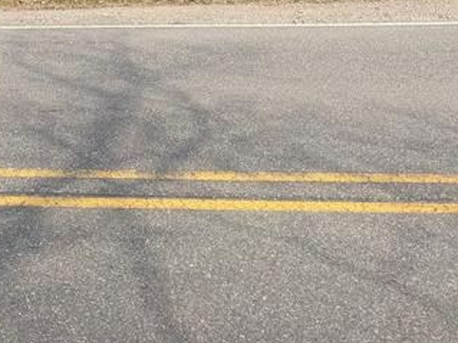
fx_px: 1018
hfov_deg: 23.6
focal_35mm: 77
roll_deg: +1.2
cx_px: -63
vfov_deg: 17.6
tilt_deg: -2.5
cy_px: -131
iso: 80
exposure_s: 1/2370
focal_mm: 6.76
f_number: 1.78
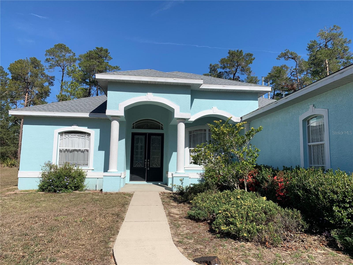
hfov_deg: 67.3
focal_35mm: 26
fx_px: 265
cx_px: 176
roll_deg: -0.9
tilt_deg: +4.8
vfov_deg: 53.1
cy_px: 132
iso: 25
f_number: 1.8
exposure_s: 1/3788
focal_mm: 4.25
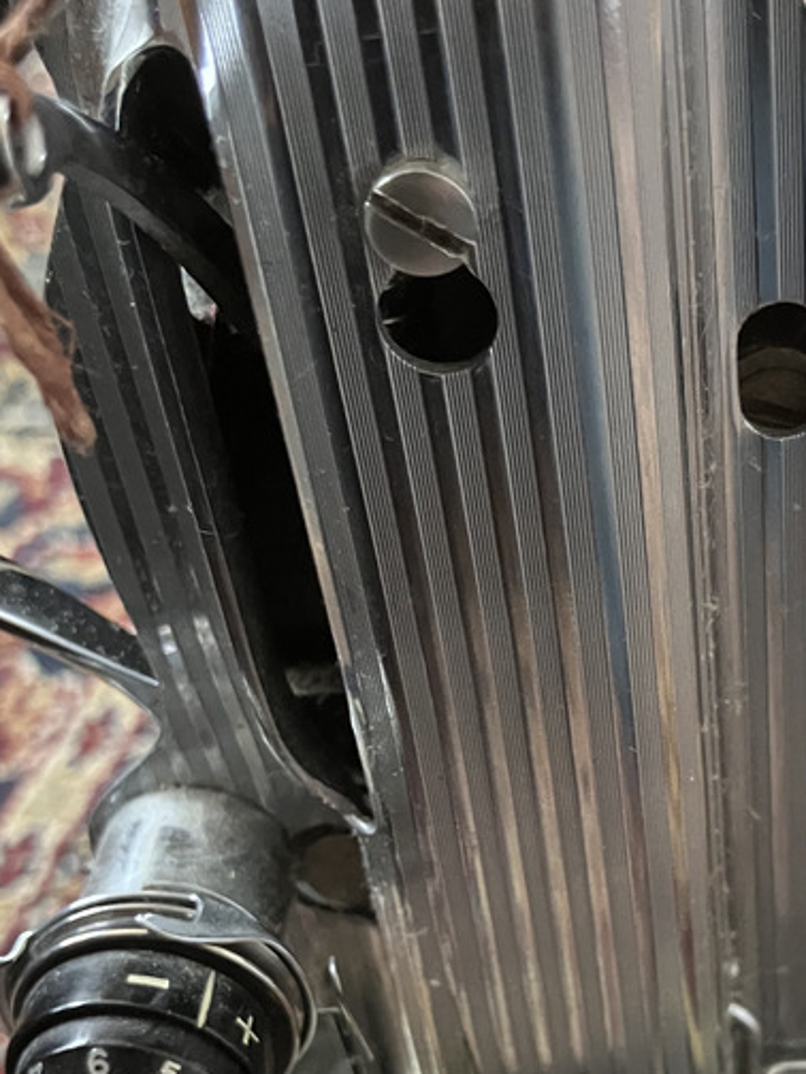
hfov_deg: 25.9
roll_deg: +6.9
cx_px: 544
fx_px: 1739
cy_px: 812
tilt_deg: -42.5
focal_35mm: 56
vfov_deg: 33.6
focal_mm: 3.99
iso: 250
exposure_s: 1/60
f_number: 1.8
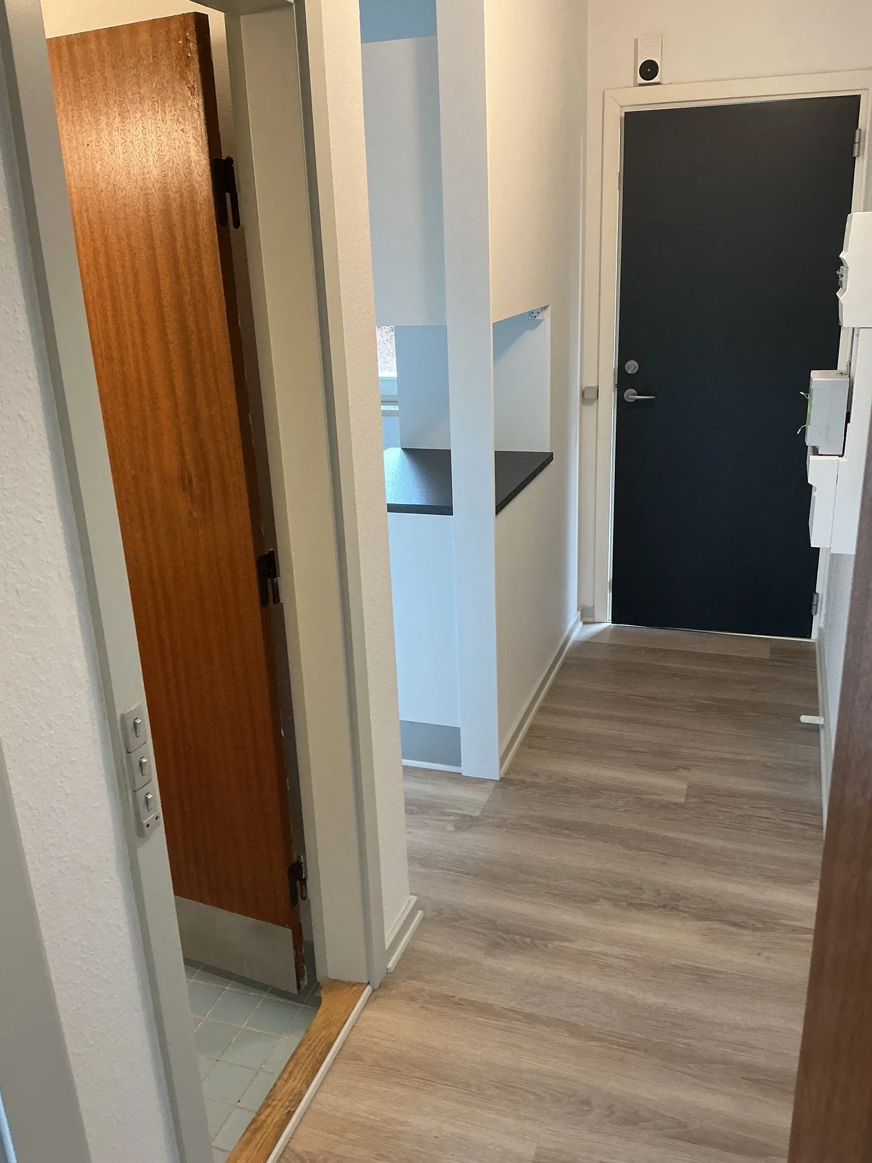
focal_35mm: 29
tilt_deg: -19.2
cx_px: 436
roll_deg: +2.7
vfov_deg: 61.7
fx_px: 974
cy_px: 582
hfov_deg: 48.2
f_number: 1.8
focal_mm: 3
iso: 100
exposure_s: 1/50
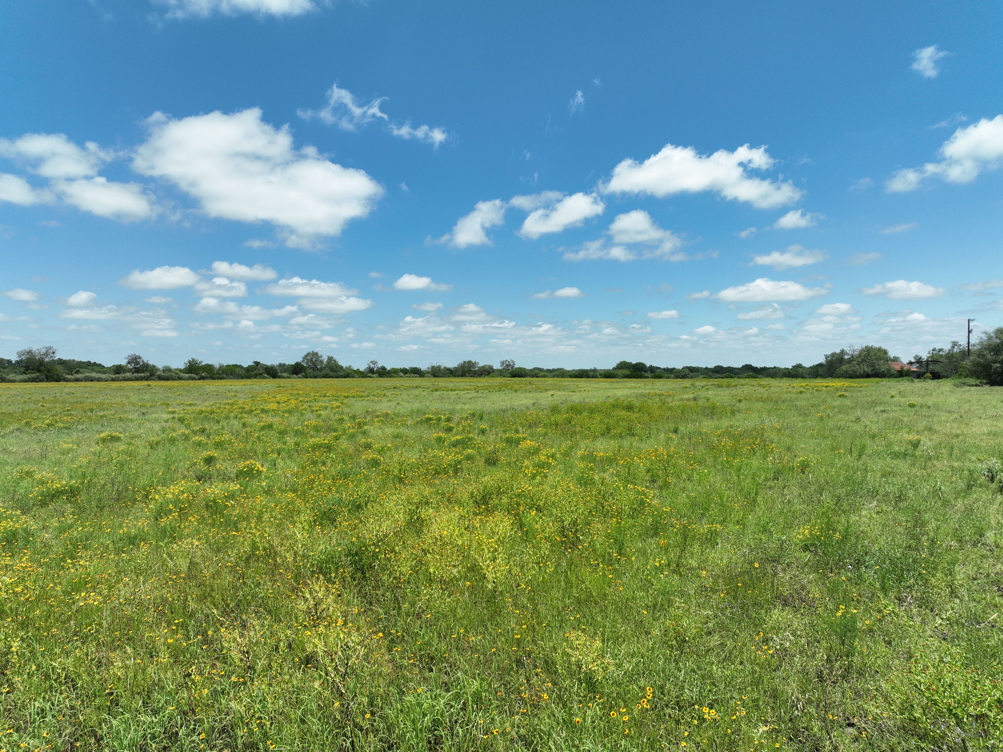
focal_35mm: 24
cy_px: 376
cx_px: 502
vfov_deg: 56.8
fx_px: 695
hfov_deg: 71.6
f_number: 2.8
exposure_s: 1/100
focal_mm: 12.29
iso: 100
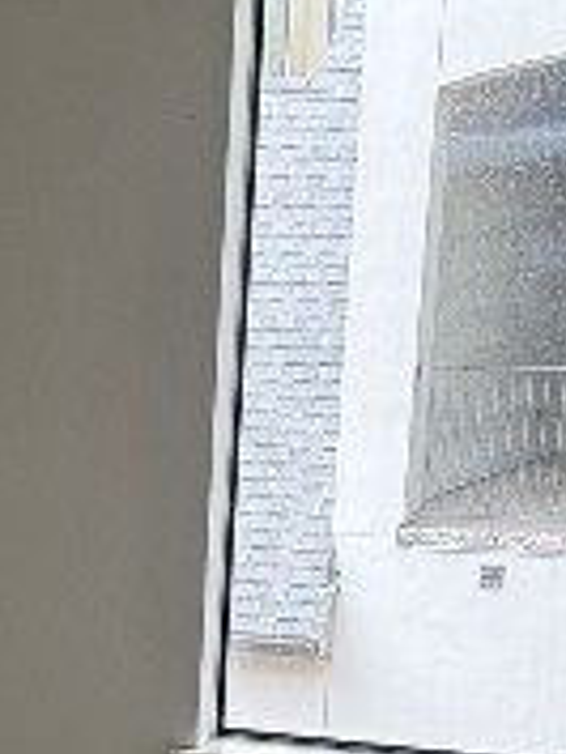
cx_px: -145
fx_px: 2265
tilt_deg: -14.7
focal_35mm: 104
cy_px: 839
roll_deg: -1.0
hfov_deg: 13.8
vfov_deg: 18.2
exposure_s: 1/133
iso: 100
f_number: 1.78
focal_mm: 6.76
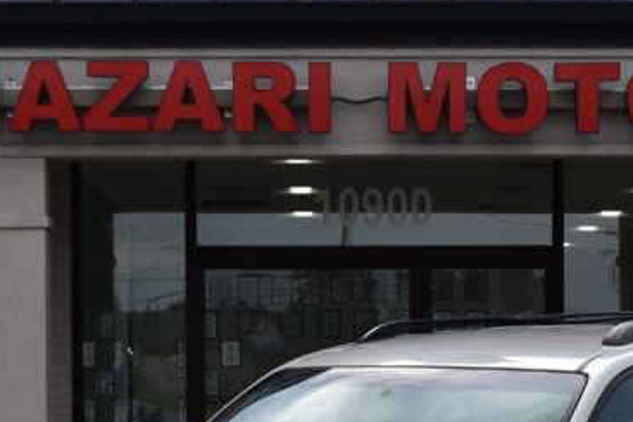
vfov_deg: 11.1
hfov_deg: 16.8
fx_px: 2135
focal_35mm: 121
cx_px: 395
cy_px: 484
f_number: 11
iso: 400
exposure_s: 1/400
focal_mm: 29
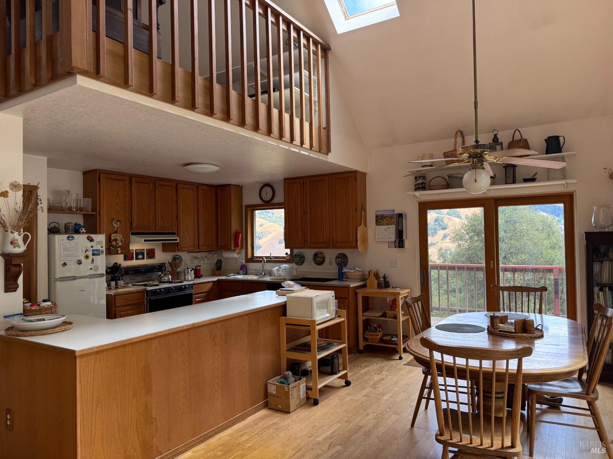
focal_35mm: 24
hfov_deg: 71.6
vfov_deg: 56.8
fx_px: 425
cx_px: 306
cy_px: 230
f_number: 1.78
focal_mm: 6.76
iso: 125
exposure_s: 1/226
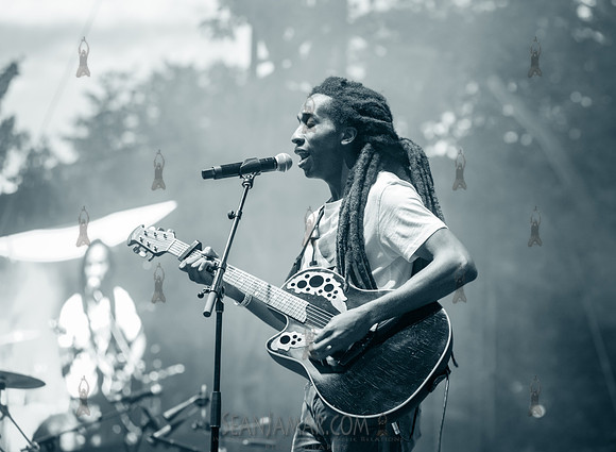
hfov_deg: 13.7
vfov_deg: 10.1
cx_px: 383
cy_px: 196
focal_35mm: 145
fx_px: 2558
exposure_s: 1/200
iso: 3200
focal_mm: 120
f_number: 3.5
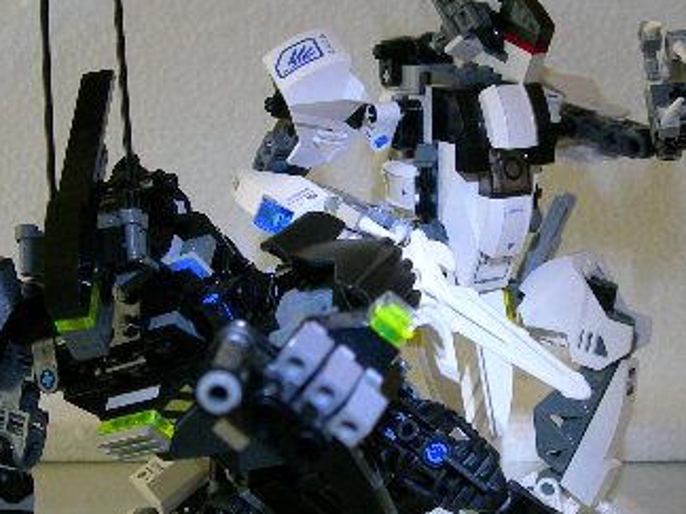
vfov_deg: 19.6
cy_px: 286
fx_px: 1486
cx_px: 366
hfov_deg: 26.0
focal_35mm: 75
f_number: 2.8
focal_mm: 7.8
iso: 200
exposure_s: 1/1.5
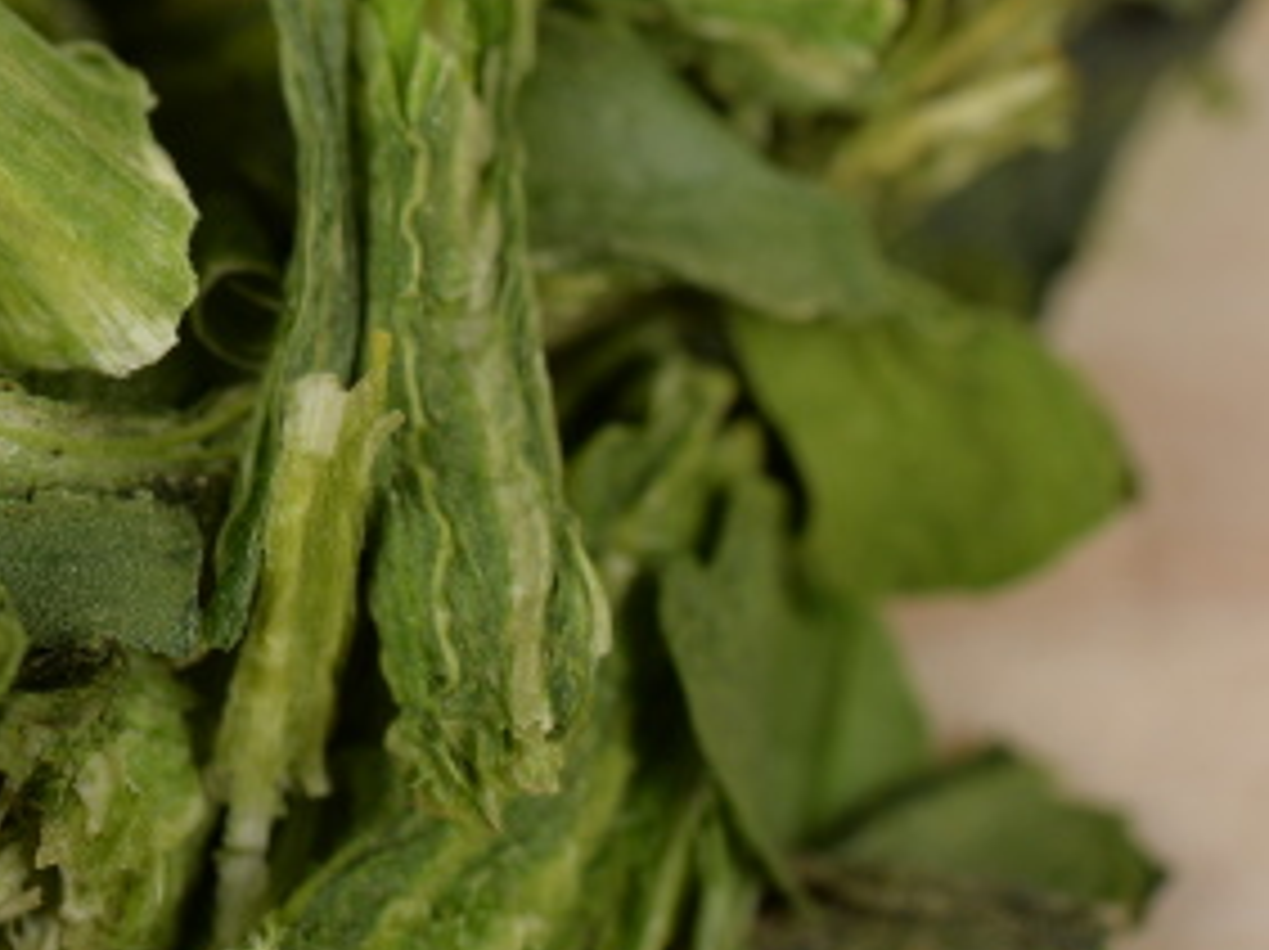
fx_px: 9011
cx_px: -270
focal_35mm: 246
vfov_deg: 6.0
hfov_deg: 8.0
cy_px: -14
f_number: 18
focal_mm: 90
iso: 100
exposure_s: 1/160
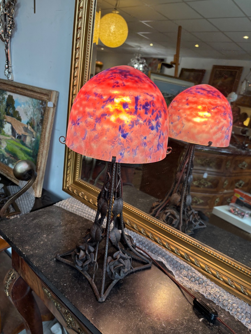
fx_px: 251
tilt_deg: -21.1
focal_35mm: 26
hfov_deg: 53.1
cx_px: 126
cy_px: 167
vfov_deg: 67.3
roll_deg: -7.5
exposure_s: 1/100
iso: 80
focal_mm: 5.96
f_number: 1.6
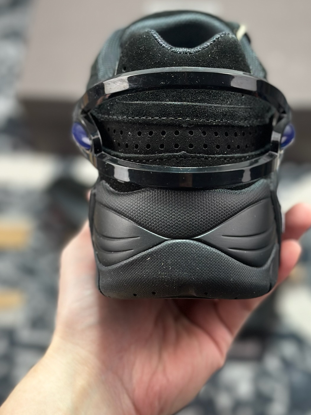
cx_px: 189
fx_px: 839
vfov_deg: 27.7
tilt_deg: -56.5
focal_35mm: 70
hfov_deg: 21.0
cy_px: 164
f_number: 1.78
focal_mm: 6.86
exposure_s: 1/216
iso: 80
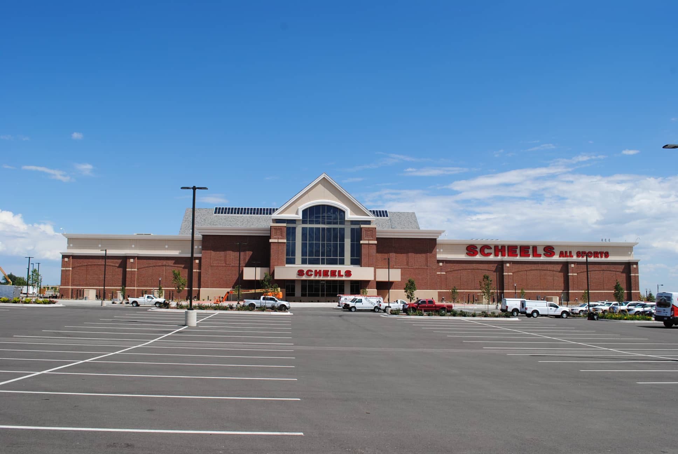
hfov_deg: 61.9
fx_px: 566
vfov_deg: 43.7
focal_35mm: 30
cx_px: 339
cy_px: 227
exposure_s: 1/320
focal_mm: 20
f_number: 9
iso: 100
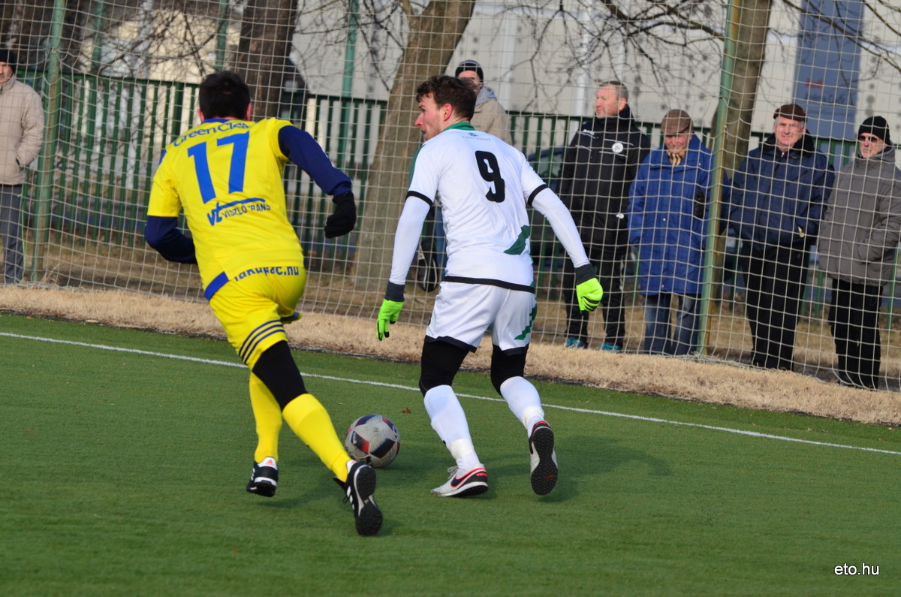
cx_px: 450
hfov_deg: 9.5
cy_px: 298
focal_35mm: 218
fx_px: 5433
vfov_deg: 6.3
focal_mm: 145
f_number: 6.3
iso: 800
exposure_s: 1/2500
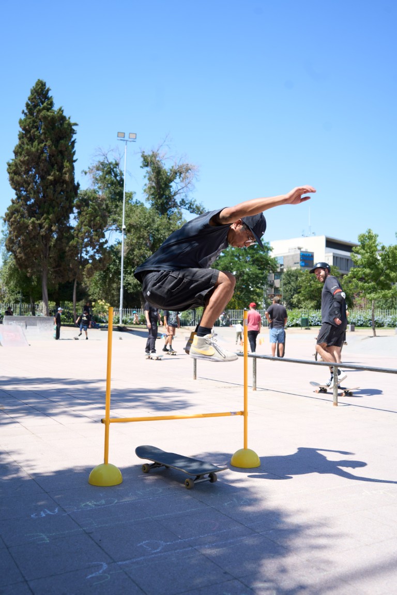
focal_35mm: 33
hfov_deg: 40.0
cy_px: 298
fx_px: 546
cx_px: 198
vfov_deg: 57.2
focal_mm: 33
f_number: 5
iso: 125
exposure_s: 1/400
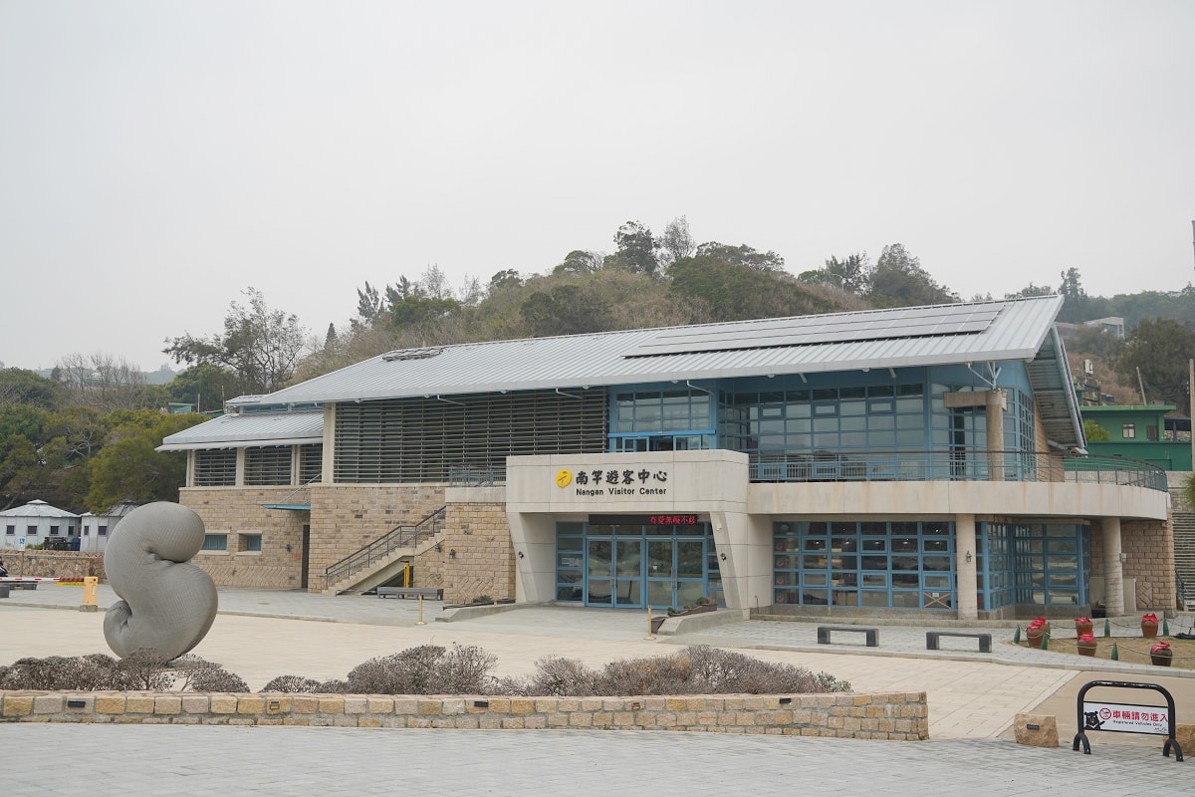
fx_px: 1162
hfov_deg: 54.4
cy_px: 398
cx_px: 598
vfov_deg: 37.9
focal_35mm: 35
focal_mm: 35
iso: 100
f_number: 4.5
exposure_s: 1/200
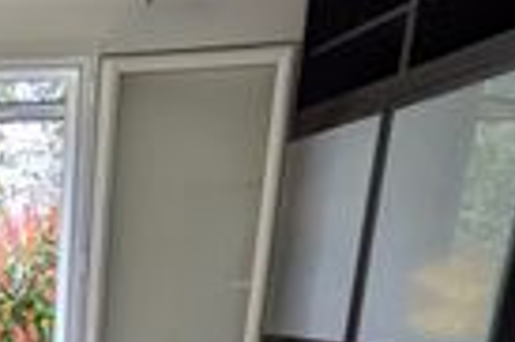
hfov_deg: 27.1
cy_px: 633
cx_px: -132
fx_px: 914
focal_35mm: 64
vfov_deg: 17.0
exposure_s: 1/100
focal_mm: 1.83
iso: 91
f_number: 2.2
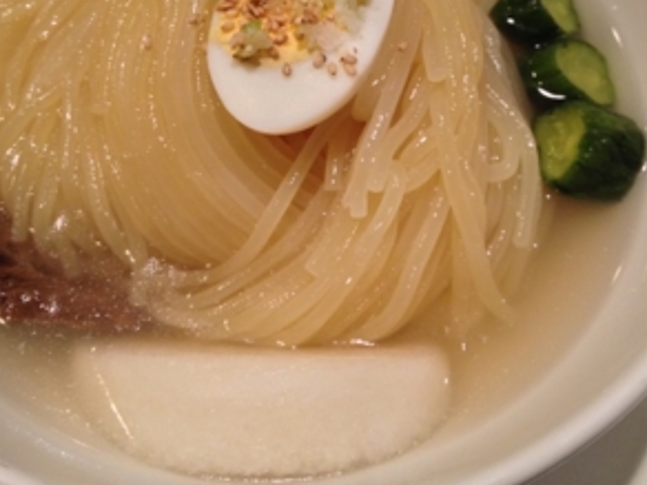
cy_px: 159
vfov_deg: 30.0
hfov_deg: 39.7
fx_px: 897
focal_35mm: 48
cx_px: 321
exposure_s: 1/20
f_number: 2.4
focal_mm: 4.28
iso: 200
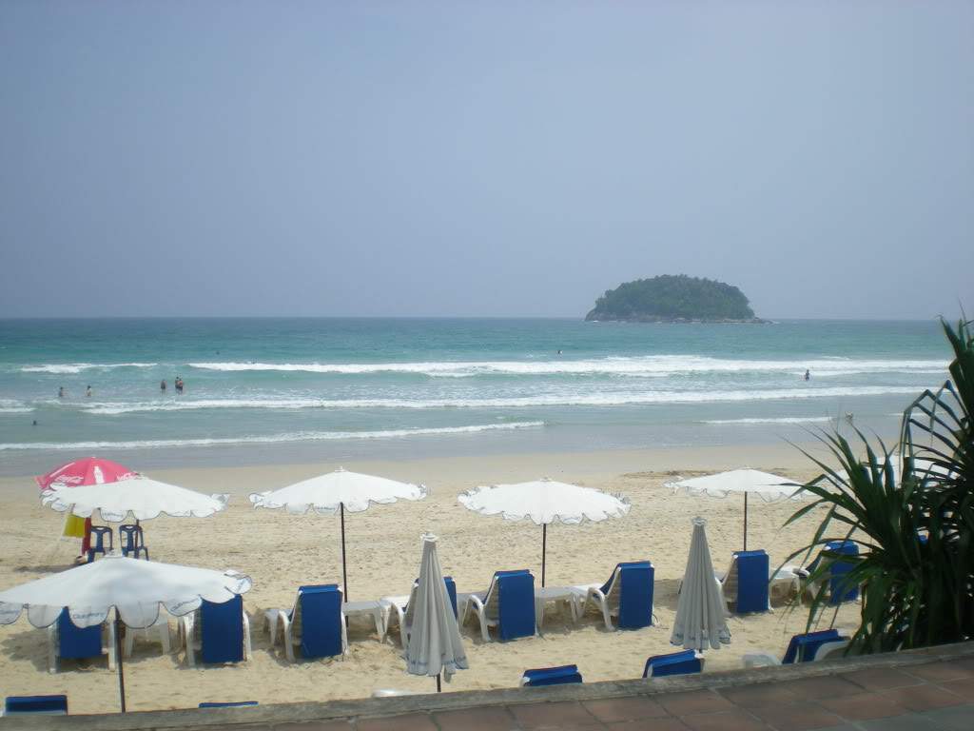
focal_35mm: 38
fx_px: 1069
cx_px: 487
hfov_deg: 49.0
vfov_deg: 37.7
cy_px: 366
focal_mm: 6.3
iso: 50
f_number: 4.6
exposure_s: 1/733
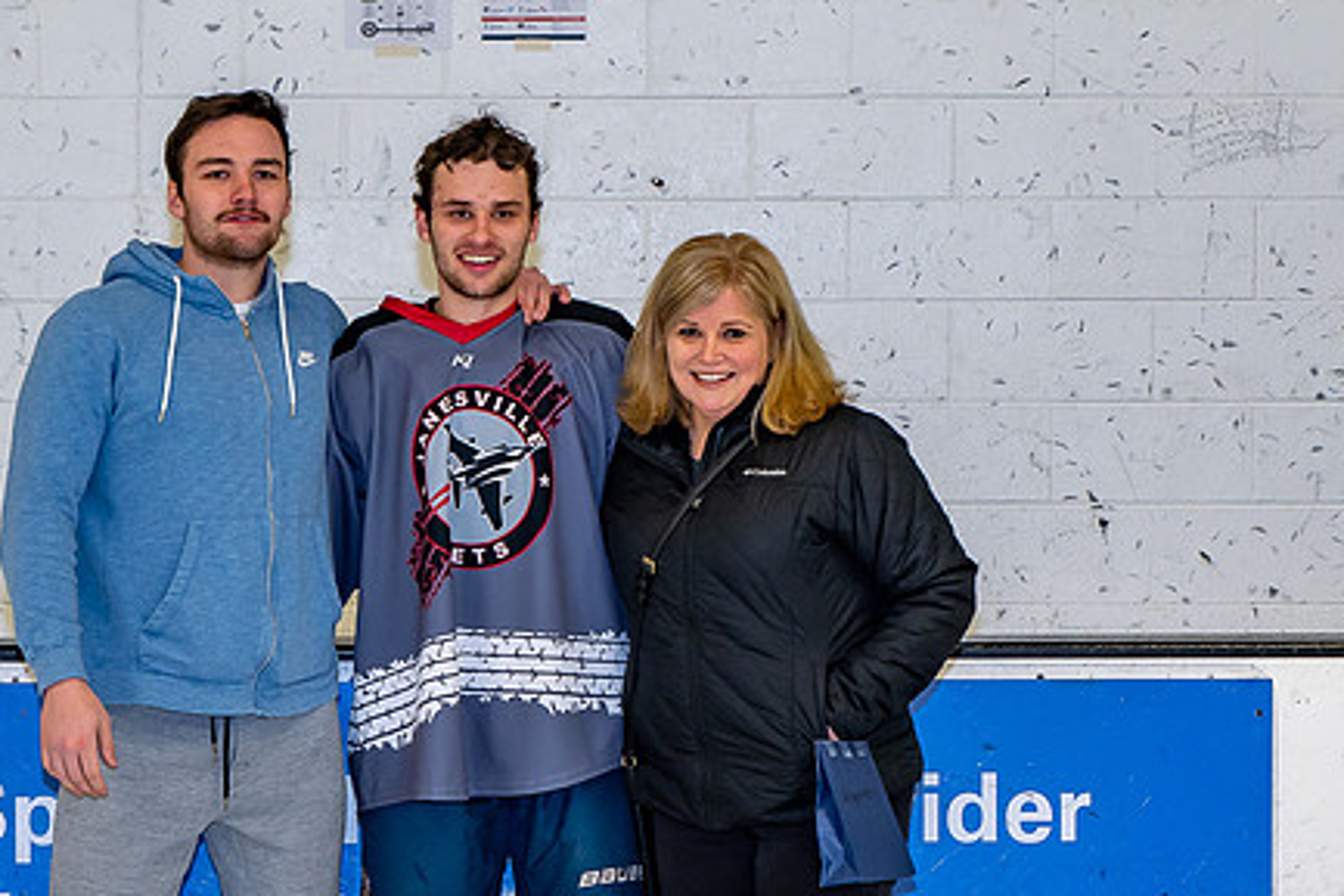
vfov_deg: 10.0
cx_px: 523
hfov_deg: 15.0
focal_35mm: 137
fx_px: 5116
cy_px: 513
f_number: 4
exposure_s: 1/200
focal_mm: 48
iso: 250
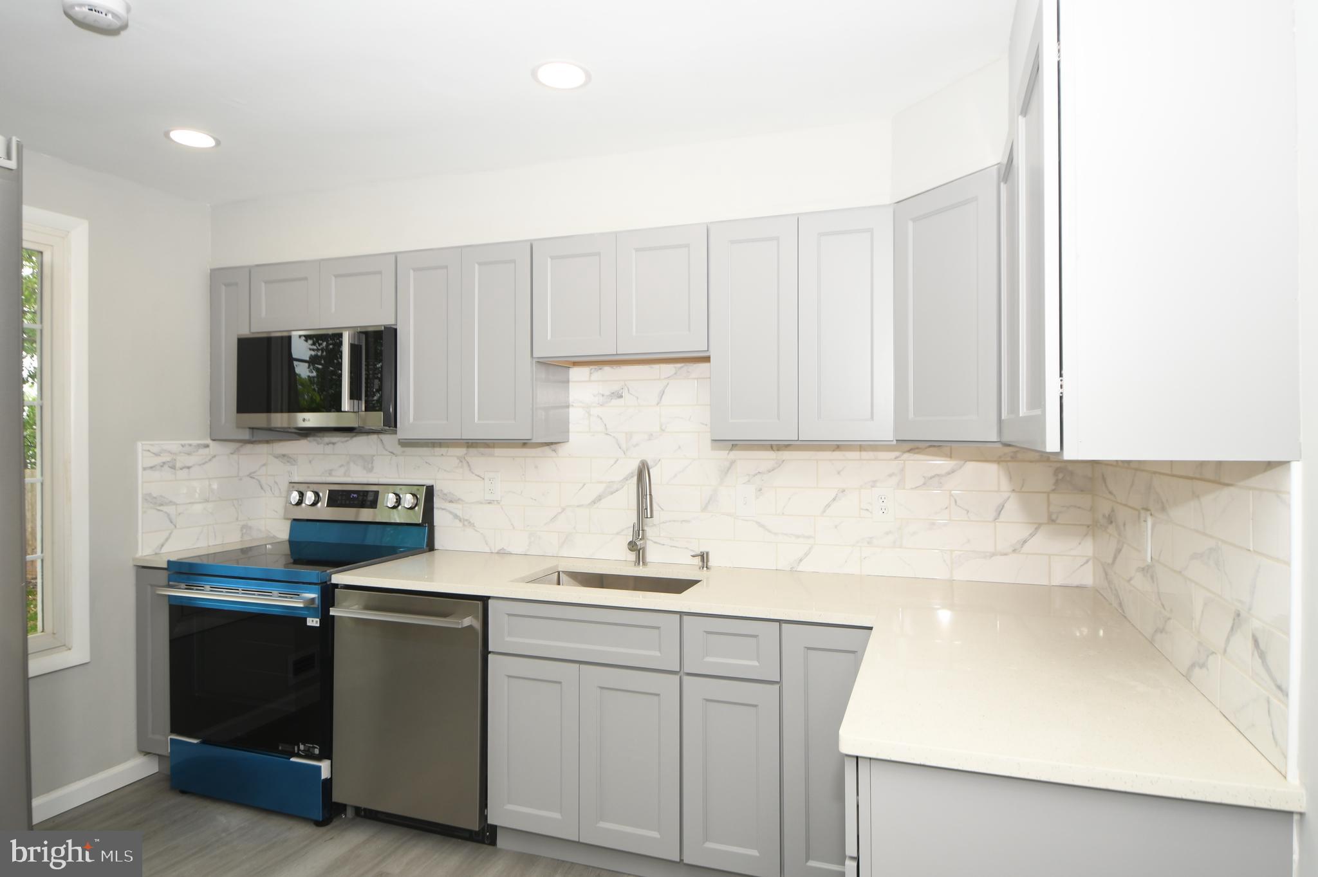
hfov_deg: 81.2
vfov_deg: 59.4
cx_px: 659
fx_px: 768
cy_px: 438
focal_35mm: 21
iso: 200
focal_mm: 14
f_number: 5
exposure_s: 1/100
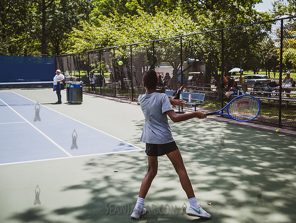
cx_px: 185
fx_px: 360
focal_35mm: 42
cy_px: 99
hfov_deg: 44.3
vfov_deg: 34.3
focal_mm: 35
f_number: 4
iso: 100
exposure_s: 1/640
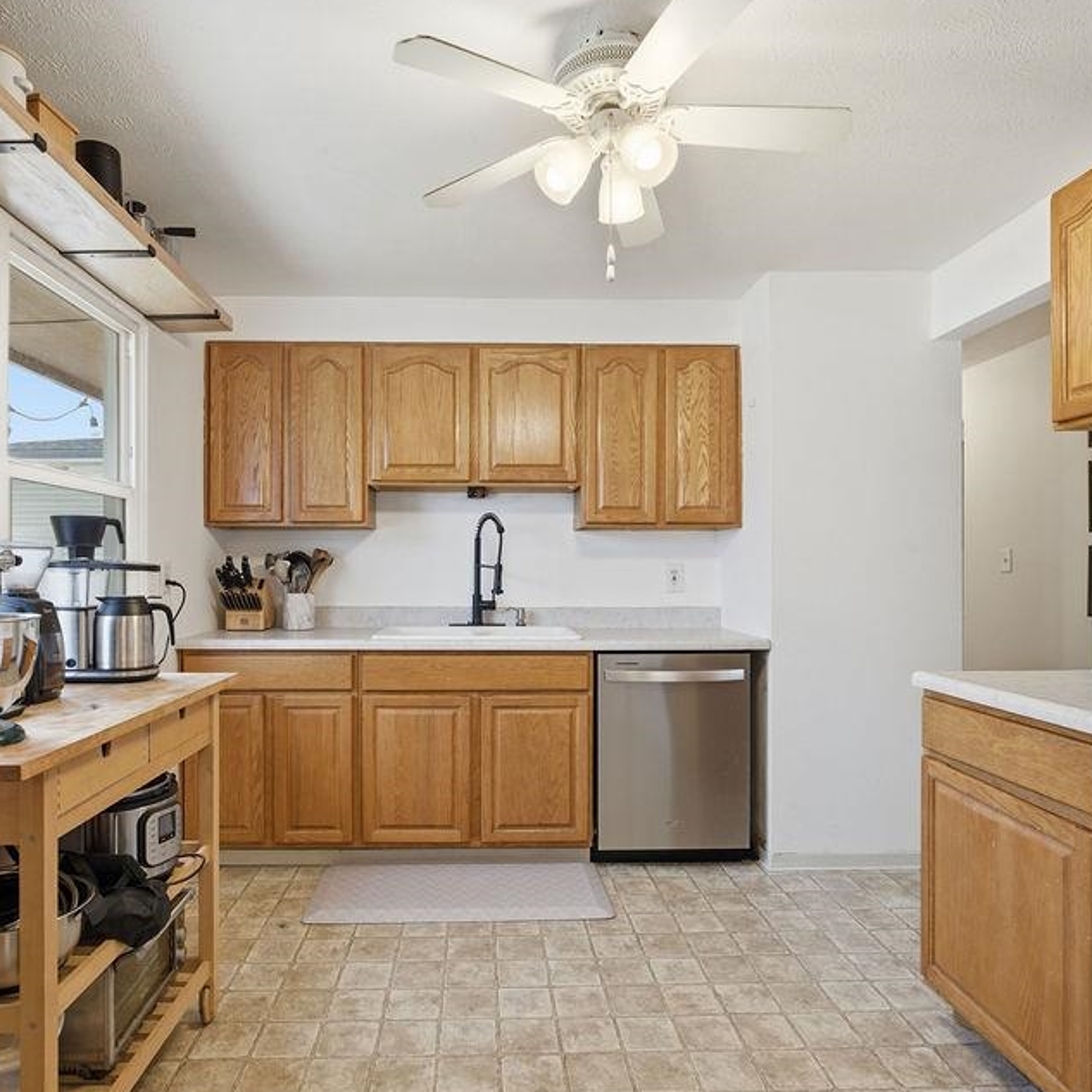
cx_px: 493
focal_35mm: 22
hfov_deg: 69.5
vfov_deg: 69.6
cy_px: 567
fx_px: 785
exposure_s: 1/25
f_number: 8
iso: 100
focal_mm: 16
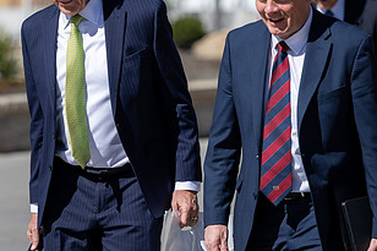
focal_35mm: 245
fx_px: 2564
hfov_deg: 8.4
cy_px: 90
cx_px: 124
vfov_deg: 5.6
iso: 100
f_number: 2.8
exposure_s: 1/3200
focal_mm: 130
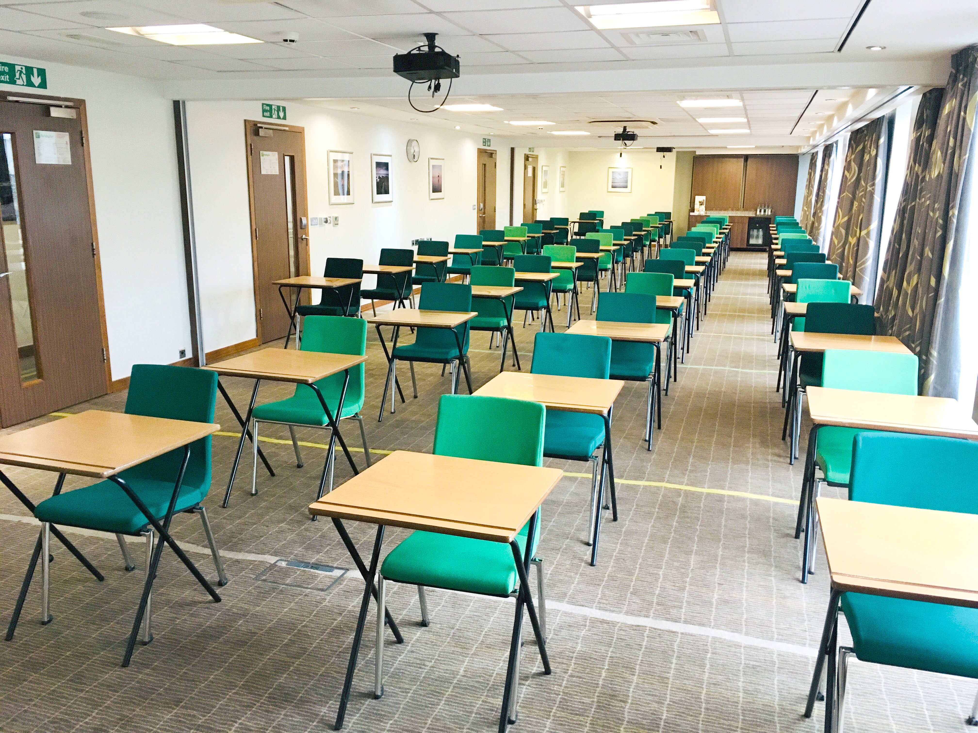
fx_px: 819
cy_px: 366
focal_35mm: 29
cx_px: 489
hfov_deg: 61.7
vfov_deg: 48.2
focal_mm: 4.15
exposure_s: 1/33
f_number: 2.2
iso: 160
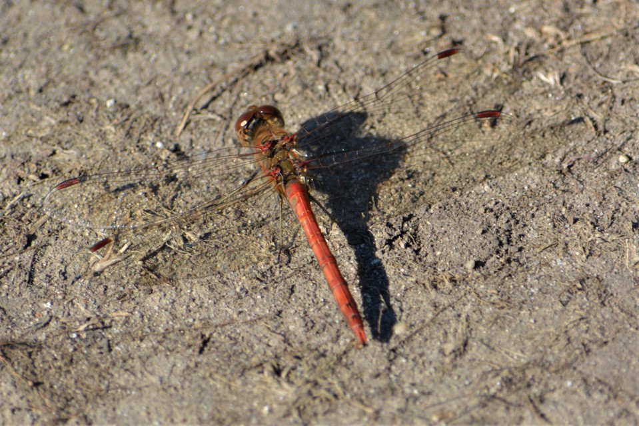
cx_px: 320
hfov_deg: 4.6
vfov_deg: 3.1
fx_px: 7989
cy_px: 213
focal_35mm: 450
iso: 100
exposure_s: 1/160
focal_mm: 300
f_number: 8
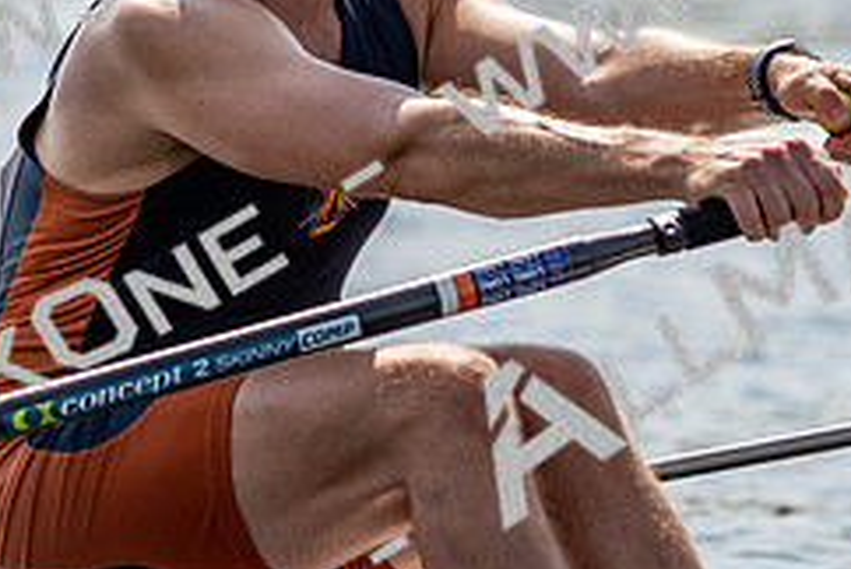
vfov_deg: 2.5
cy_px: 195
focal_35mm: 543
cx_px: 183
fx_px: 12851
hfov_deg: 3.8
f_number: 5.6
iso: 160
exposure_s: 1/1600
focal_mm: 227
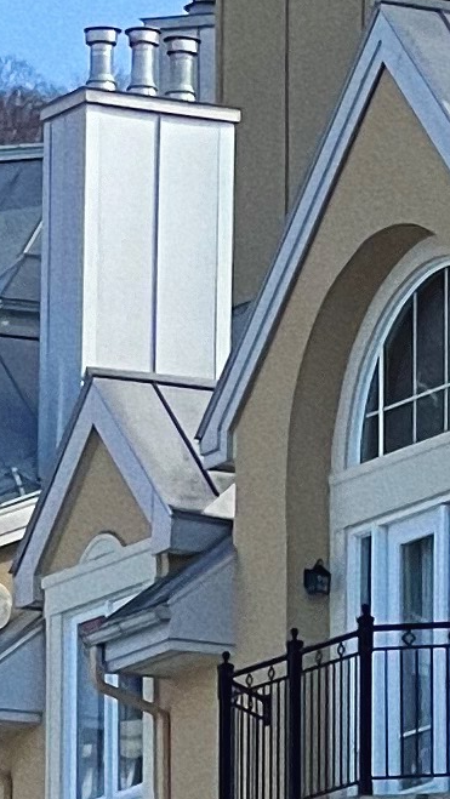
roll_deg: -1.4
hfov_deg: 2.4
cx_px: -218
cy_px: -261
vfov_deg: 4.2
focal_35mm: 513
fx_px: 10875
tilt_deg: +16.1
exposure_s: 1/598
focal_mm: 9
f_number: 2.8
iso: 32
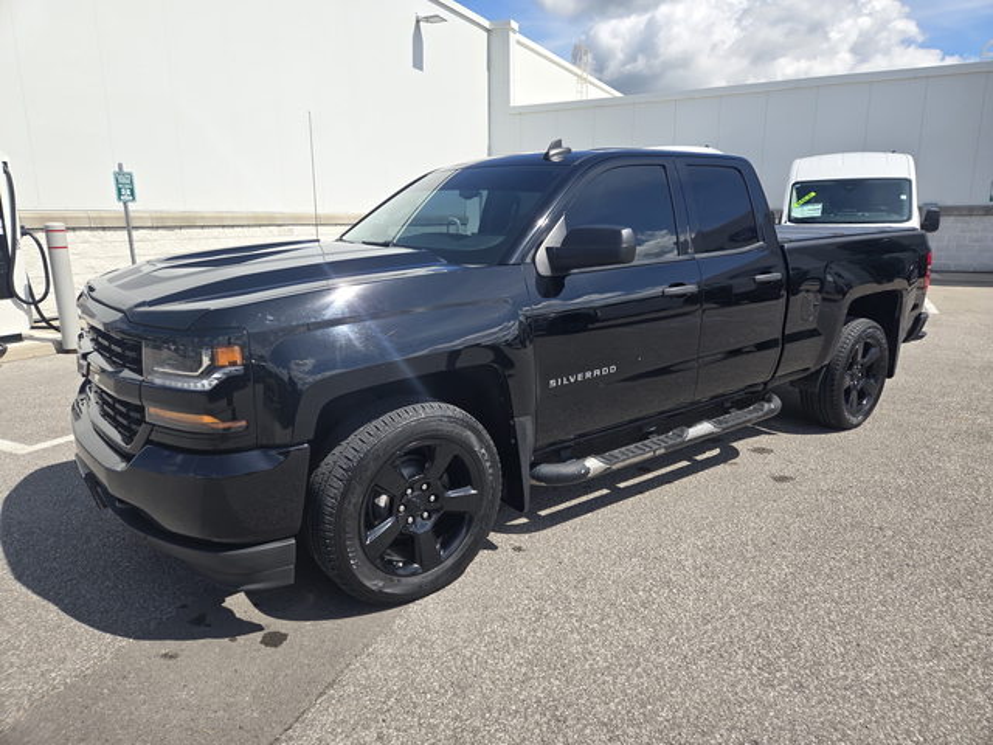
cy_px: 372
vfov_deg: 58.9
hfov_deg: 73.9
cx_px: 496
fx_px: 660
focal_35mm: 23
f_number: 1.8
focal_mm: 5.4
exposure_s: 1/1453
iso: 25
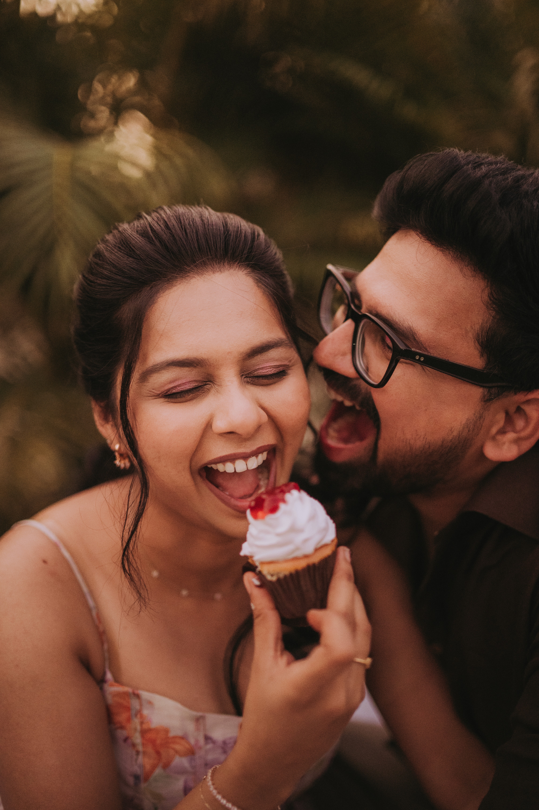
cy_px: 405
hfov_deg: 27.0
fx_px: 1124
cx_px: 270
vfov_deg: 39.6
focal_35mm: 50
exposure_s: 1/400
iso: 3200
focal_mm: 50
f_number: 1.4
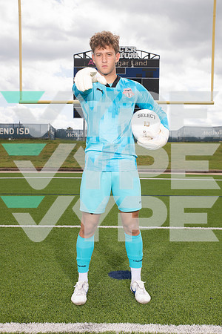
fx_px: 370
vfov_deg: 48.5
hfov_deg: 33.4
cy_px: 167
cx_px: 111
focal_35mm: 40
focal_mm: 40
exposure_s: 1/400
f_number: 7.1
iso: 125
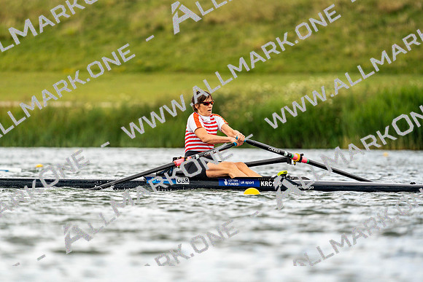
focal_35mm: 547
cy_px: 141
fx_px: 6428
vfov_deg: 2.5
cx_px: 212
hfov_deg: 3.8
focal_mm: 547
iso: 640
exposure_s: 1/2000
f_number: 6.3
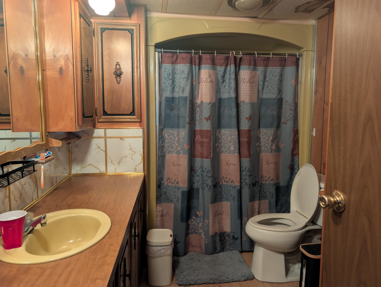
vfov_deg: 56.9
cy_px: 144
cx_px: 190
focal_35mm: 24
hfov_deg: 71.5
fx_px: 264
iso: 269
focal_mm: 6.9
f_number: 1.68
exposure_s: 1/24
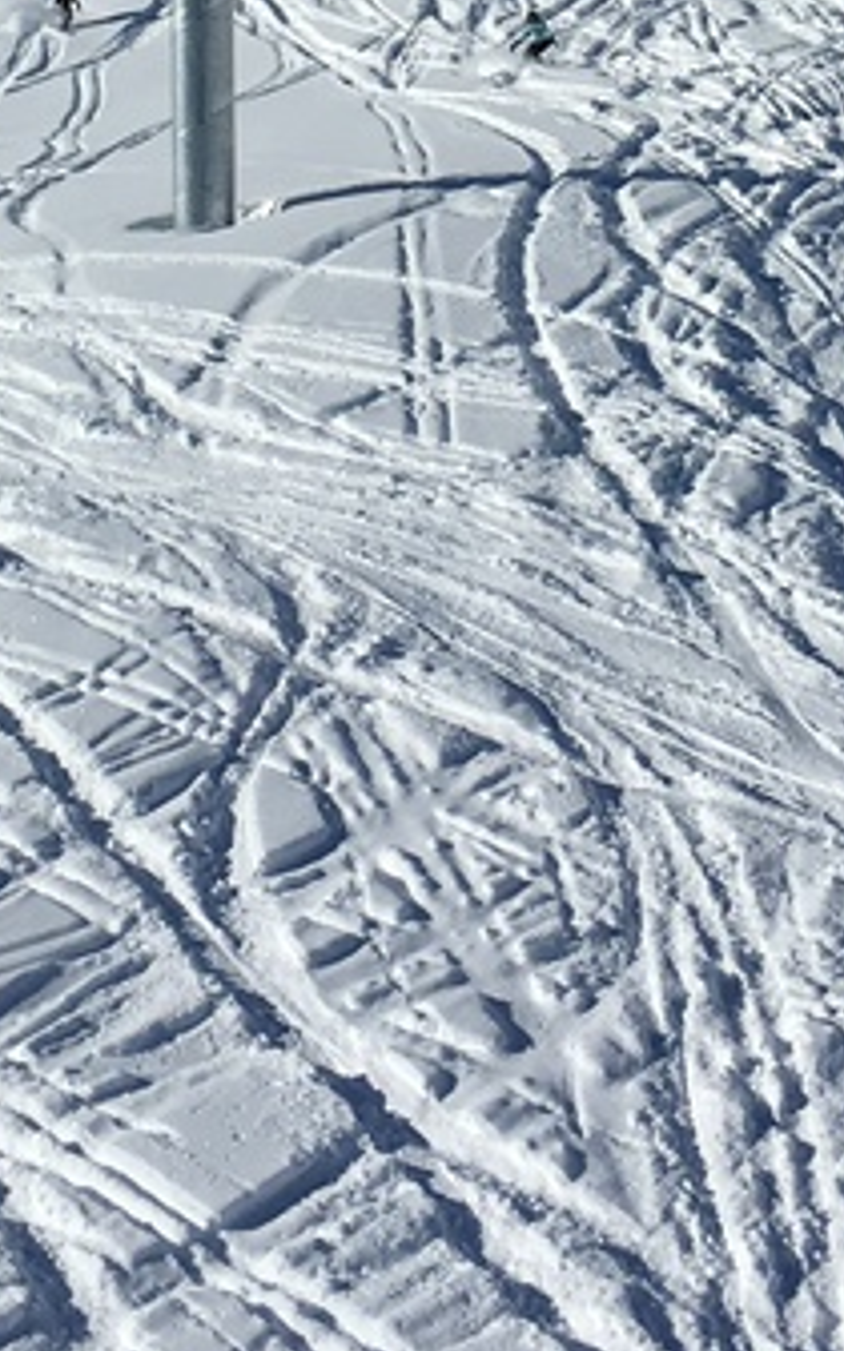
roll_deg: +1.0
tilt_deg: +12.9
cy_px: -249
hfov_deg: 11.2
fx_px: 4306
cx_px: 390
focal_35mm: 117
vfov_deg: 17.1
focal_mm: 4.15
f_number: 2.2
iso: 25
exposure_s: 1/5495
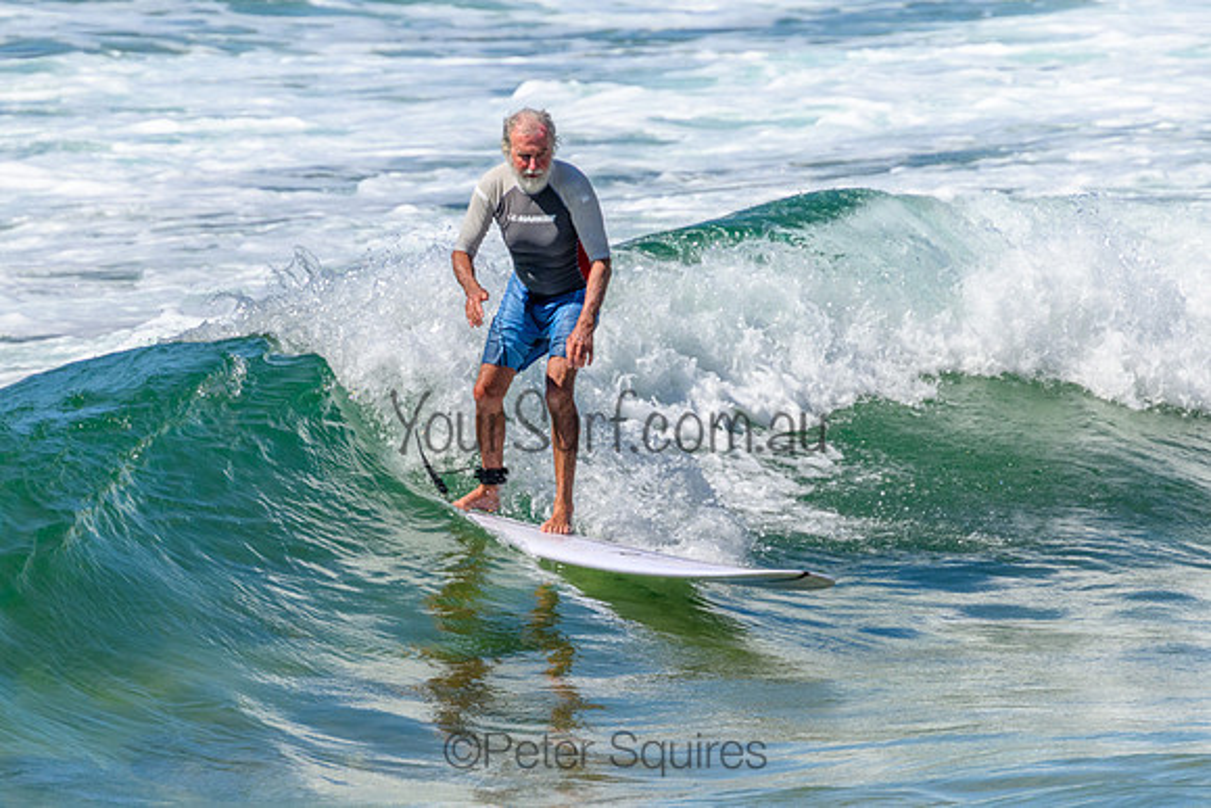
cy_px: 467
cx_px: 638
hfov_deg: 1.9
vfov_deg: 1.3
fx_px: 37029
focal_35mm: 1101
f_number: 11
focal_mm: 800
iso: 800
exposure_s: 1/2000
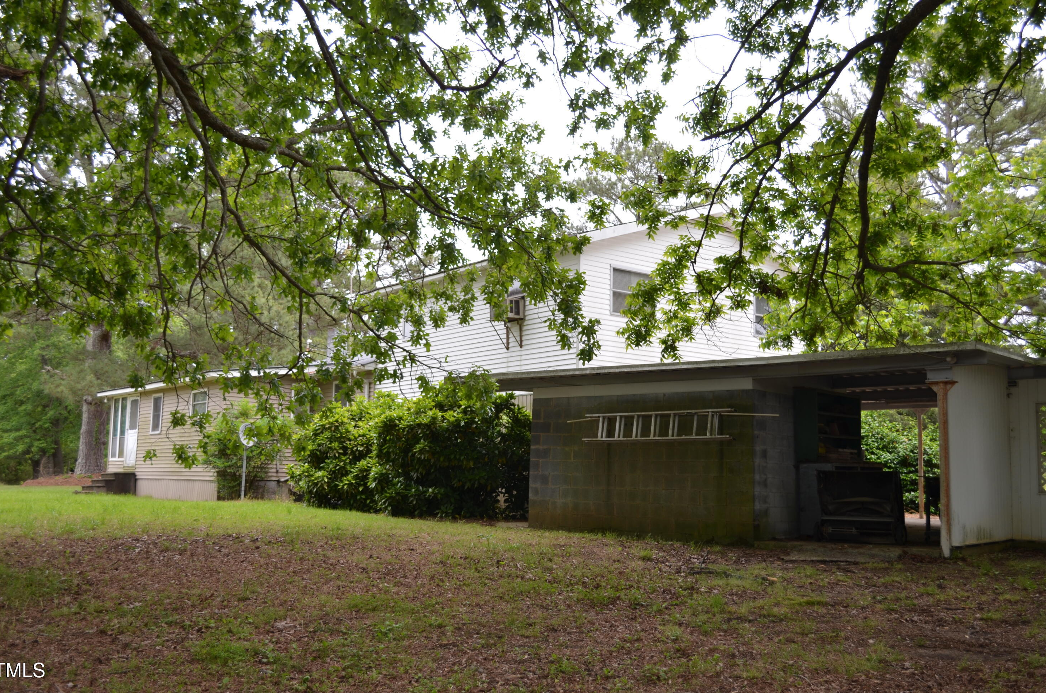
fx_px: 1073
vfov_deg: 35.8
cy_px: 346
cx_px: 529
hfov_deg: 52.0
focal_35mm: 37
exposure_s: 1/200
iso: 110
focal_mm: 24
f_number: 4
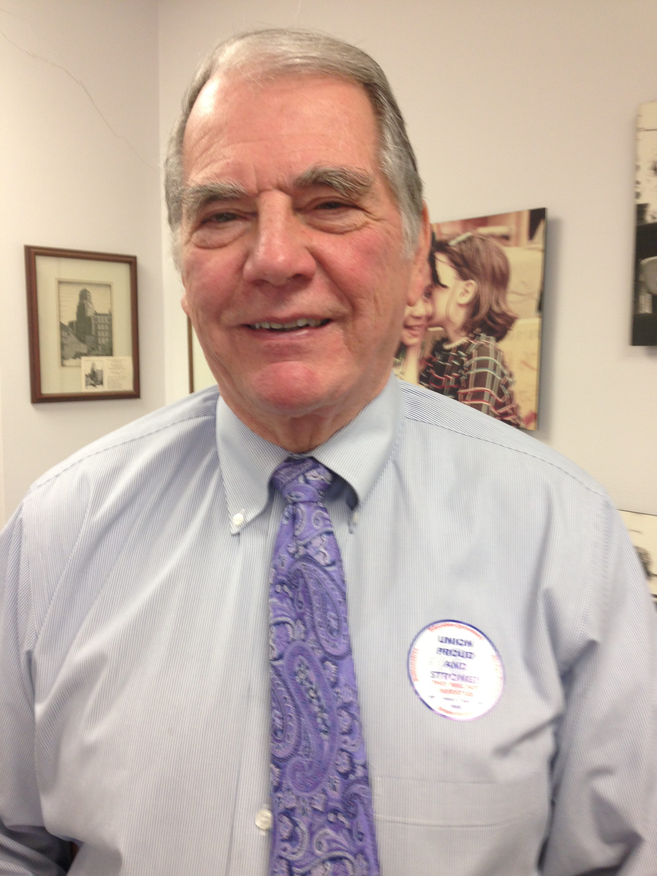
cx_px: 328
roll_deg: -0.2
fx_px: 835
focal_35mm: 33
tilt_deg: -4.6
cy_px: 438
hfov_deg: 42.9
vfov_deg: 55.4
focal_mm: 4.12
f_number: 2.4
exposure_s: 1/20
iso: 50
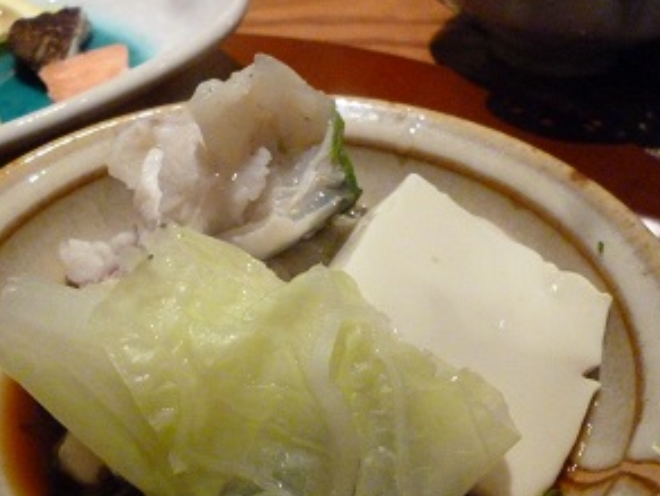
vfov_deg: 33.7
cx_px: 282
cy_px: 367
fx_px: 801
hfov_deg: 44.7
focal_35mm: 42
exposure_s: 1/40
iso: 800
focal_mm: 5
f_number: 3.1
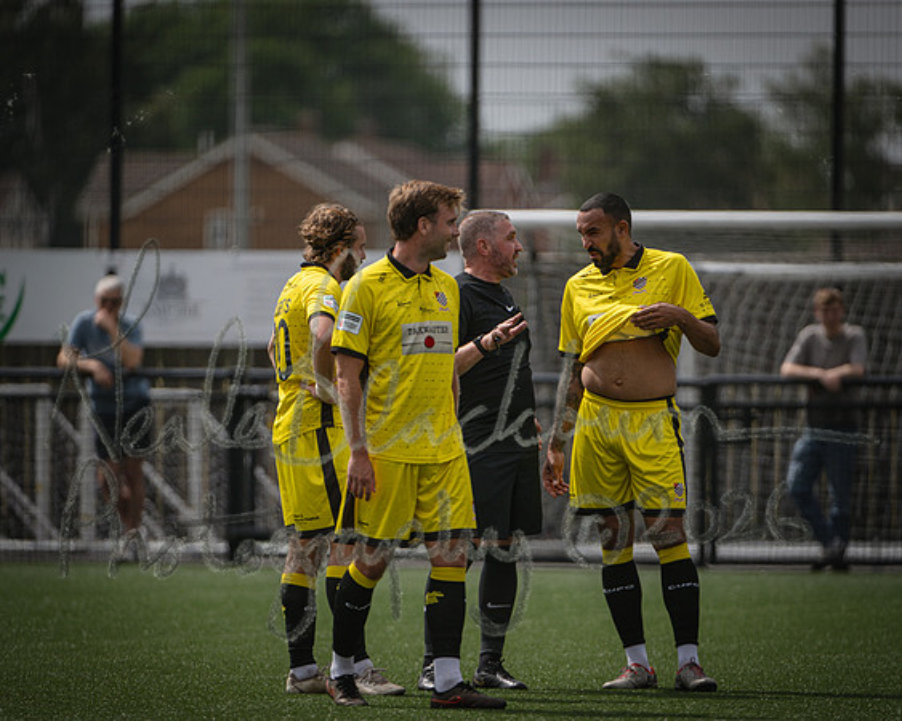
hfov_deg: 4.5
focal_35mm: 428
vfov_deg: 3.6
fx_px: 11426
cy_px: 360
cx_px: 451
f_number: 4
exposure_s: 1/3200
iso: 400
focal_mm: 380
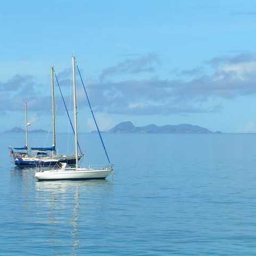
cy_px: 128
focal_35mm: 148
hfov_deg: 11.8
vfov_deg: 11.8
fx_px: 1238
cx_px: 123
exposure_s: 1/500
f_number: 7.1
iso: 50
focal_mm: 19.1
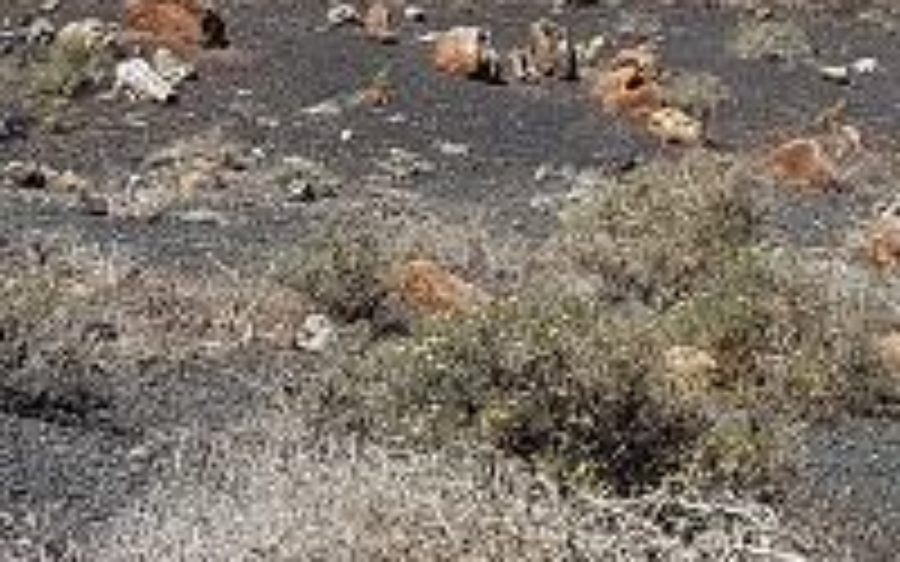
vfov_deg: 10.9
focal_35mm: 110
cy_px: -562
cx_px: 1278
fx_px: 2698
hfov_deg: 17.4
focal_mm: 4.2
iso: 50
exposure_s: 1/2640
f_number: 1.7
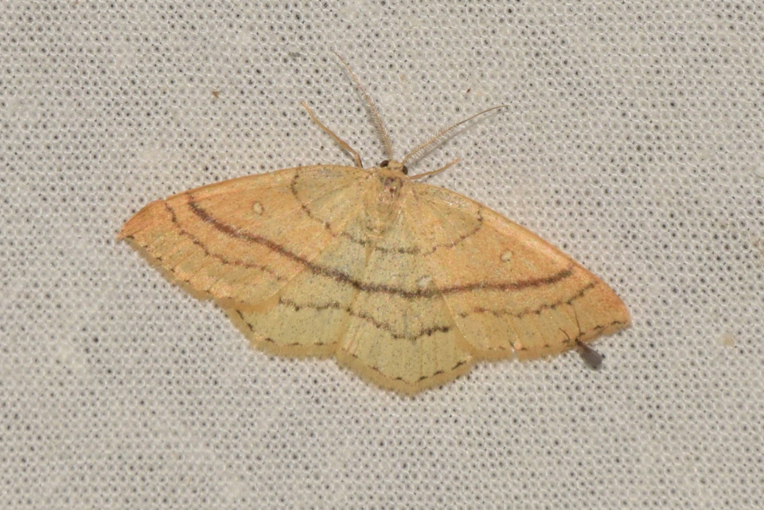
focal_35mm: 210
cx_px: 382
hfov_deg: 9.8
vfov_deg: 6.5
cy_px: 255
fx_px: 4456
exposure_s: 1/160
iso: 500
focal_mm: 140
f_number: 16
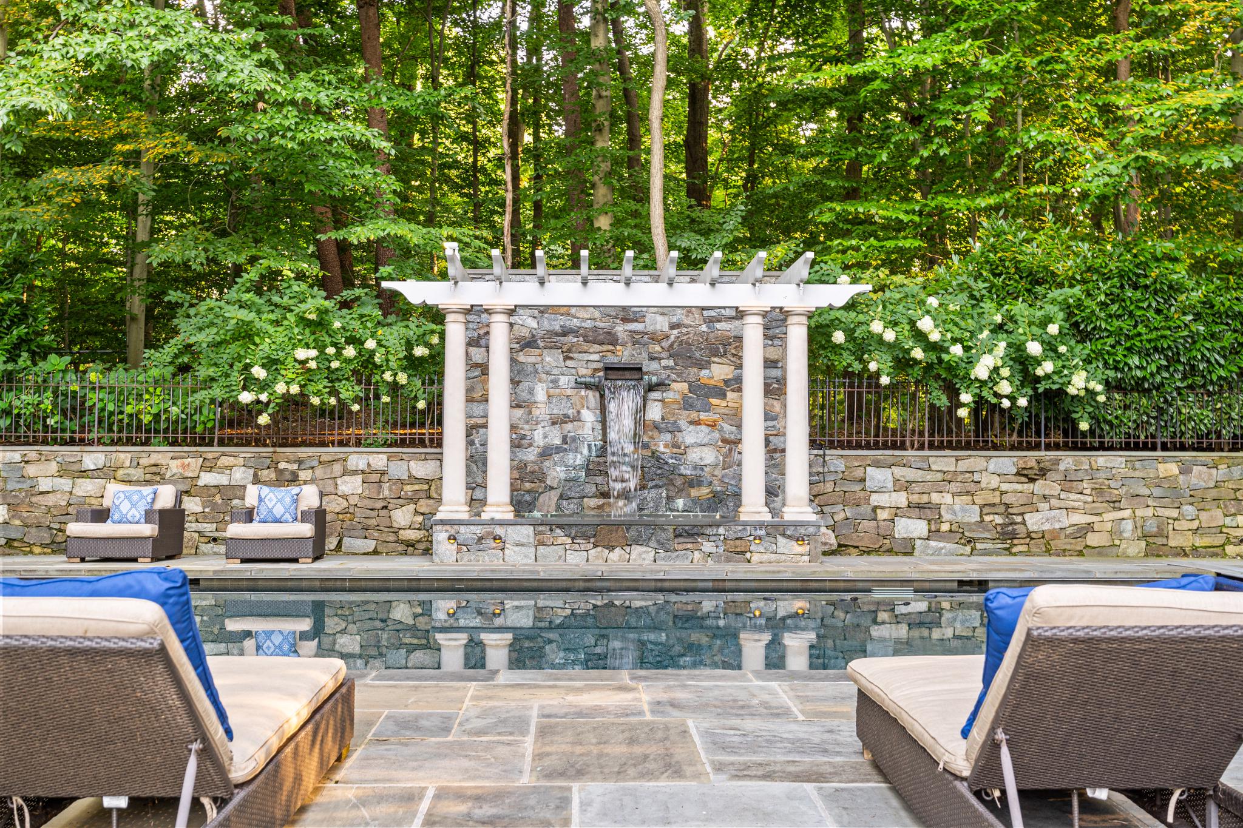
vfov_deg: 37.8
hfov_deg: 54.4
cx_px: 622
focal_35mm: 35
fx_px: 1208
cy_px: 414
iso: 500
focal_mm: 35
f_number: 5.6
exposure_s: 1/13
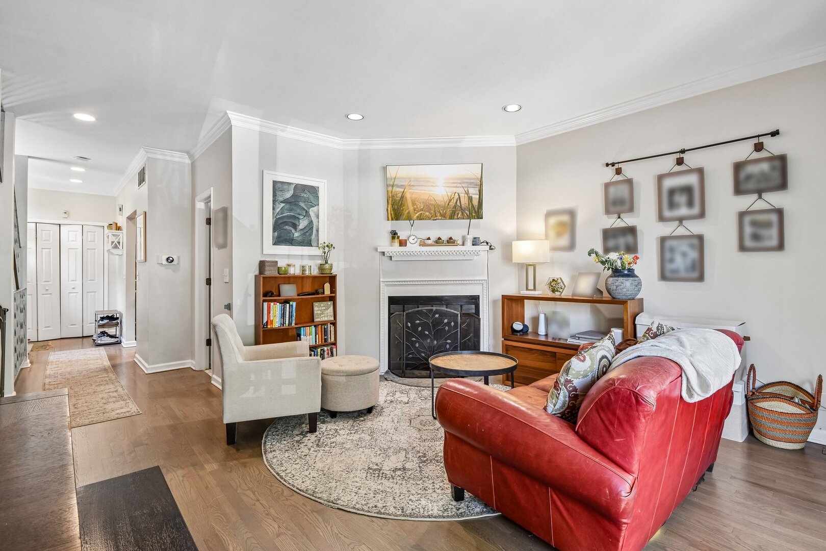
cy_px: 276
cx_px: 413
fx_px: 379
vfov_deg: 72.1
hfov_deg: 95.0
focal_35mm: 16
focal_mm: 11
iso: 400
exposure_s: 1/8
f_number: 8
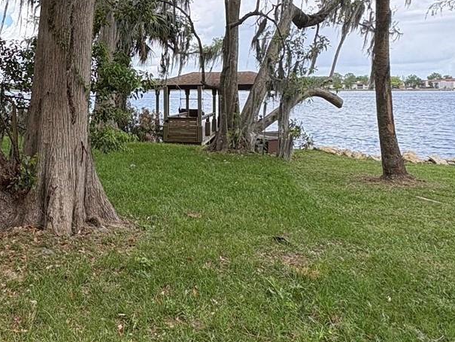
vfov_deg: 37.9
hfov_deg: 45.3
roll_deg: +0.9
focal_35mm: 37
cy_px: 94
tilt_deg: +1.0
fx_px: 486
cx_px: 43
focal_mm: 2.22
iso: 64
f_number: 2.2
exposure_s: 1/544
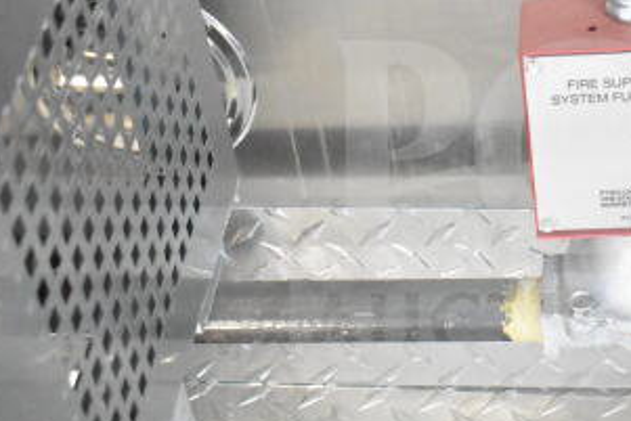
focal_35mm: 85
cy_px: 206
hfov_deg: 23.5
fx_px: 1491
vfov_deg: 16.1
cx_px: 524
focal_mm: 28
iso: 11400
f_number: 4.2
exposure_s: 1/50
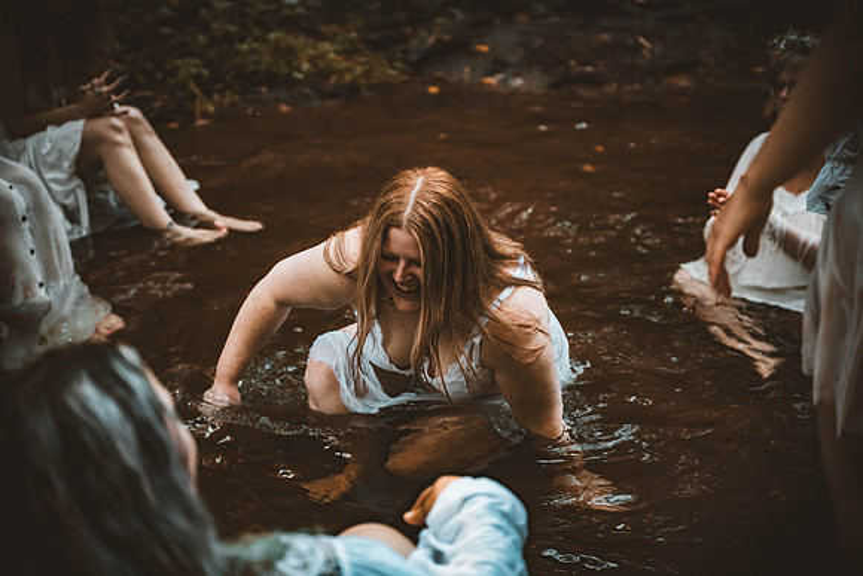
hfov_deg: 28.8
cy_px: 288
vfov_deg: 19.5
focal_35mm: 70
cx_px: 432
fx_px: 1678
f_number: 2.8
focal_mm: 70
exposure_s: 1/400
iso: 1000
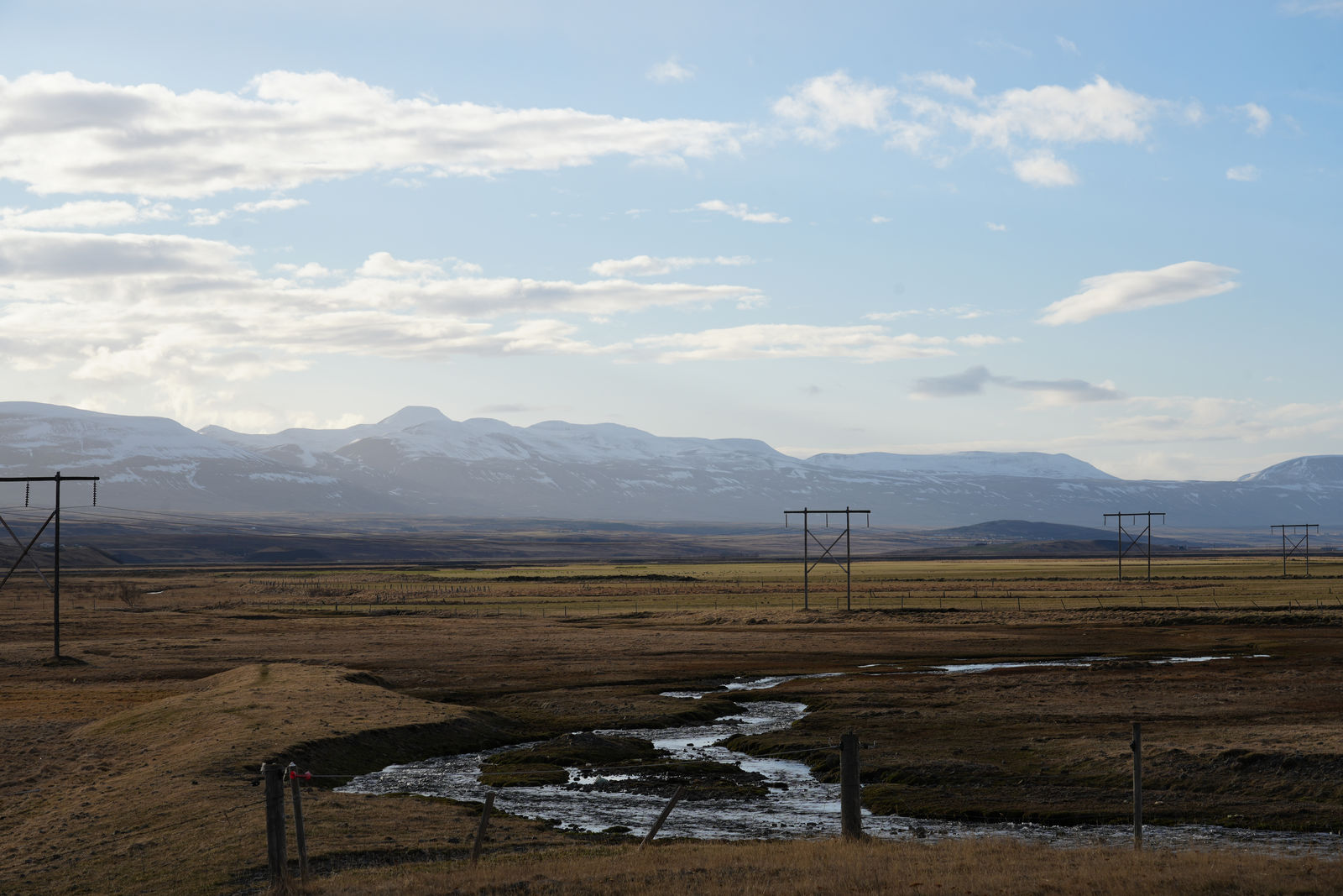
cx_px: 672
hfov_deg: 26.0
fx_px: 2910
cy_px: 448
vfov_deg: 17.5
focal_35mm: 78
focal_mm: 78
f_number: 10
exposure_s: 1/200
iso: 100
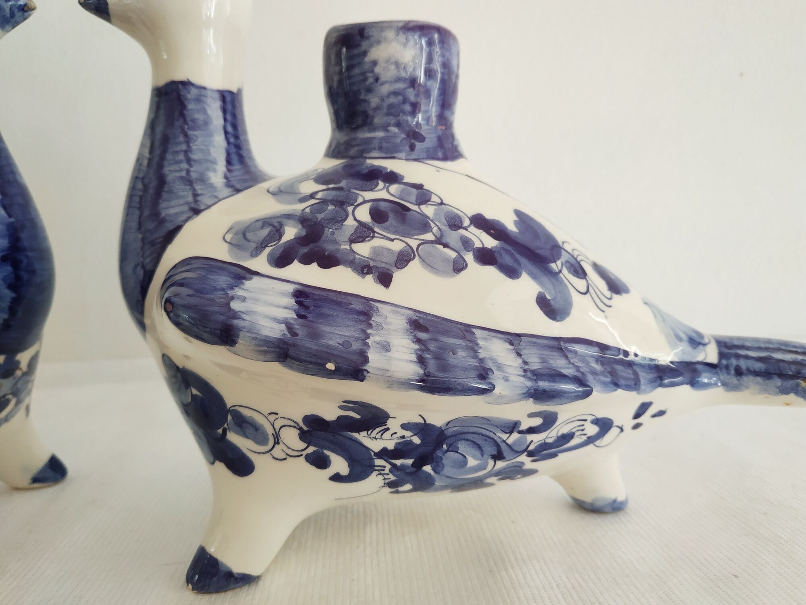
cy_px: 302
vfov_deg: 56.8
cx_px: 403
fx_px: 559
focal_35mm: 24
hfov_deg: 71.6
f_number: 1.9
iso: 125
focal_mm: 3.94
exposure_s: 1/50
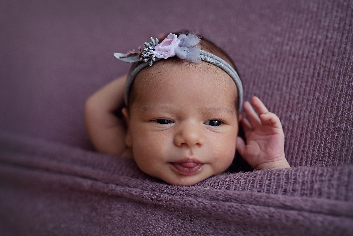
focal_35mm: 35
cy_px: 118
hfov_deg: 54.4
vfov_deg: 37.9
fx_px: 343
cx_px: 176
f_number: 2.5
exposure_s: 1/400
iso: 500
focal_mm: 35
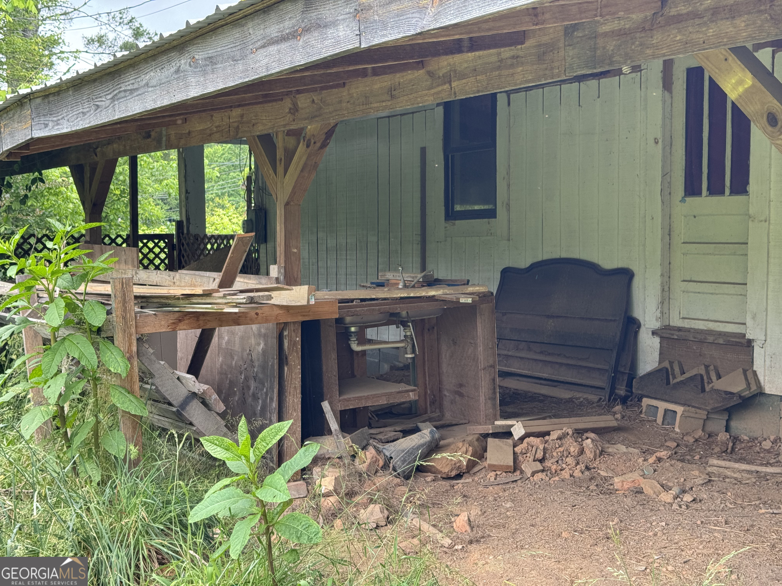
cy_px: 293
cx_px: 391
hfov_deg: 39.7
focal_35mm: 48
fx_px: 1084
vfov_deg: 30.3
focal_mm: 6.76
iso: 64
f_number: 1.78
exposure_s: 1/264
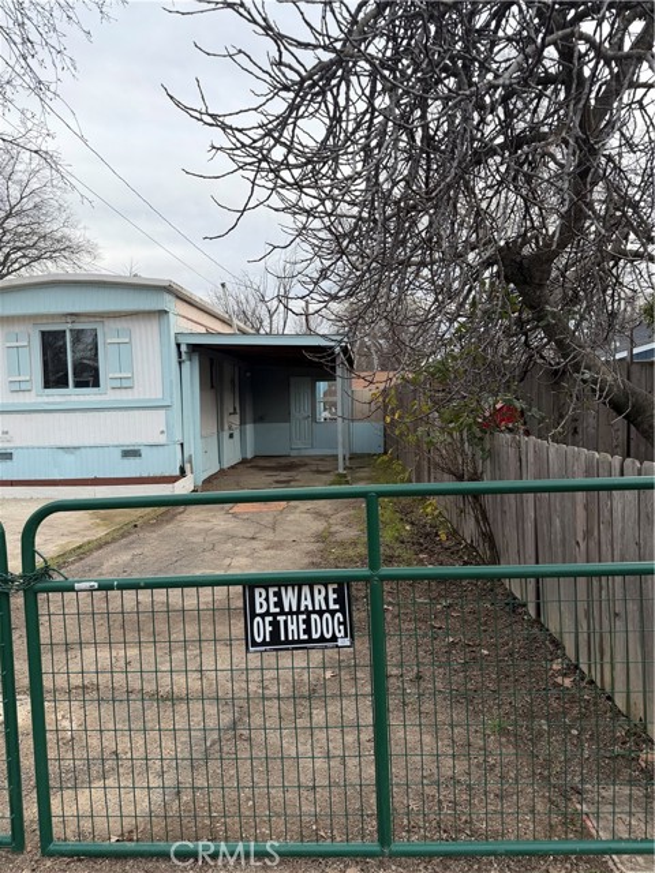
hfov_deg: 56.8
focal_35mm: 24
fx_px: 606
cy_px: 436
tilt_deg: -2.7
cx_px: 328
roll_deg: +1.0
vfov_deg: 71.6
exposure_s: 1/671
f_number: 1.78
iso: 80
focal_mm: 6.76
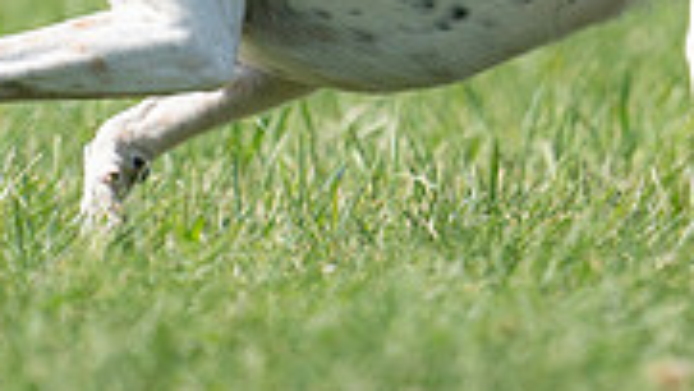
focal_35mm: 2012
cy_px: -255
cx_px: 686
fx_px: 37041
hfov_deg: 1.1
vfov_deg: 0.6
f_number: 6.3
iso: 800
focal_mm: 600
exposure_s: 1/4000
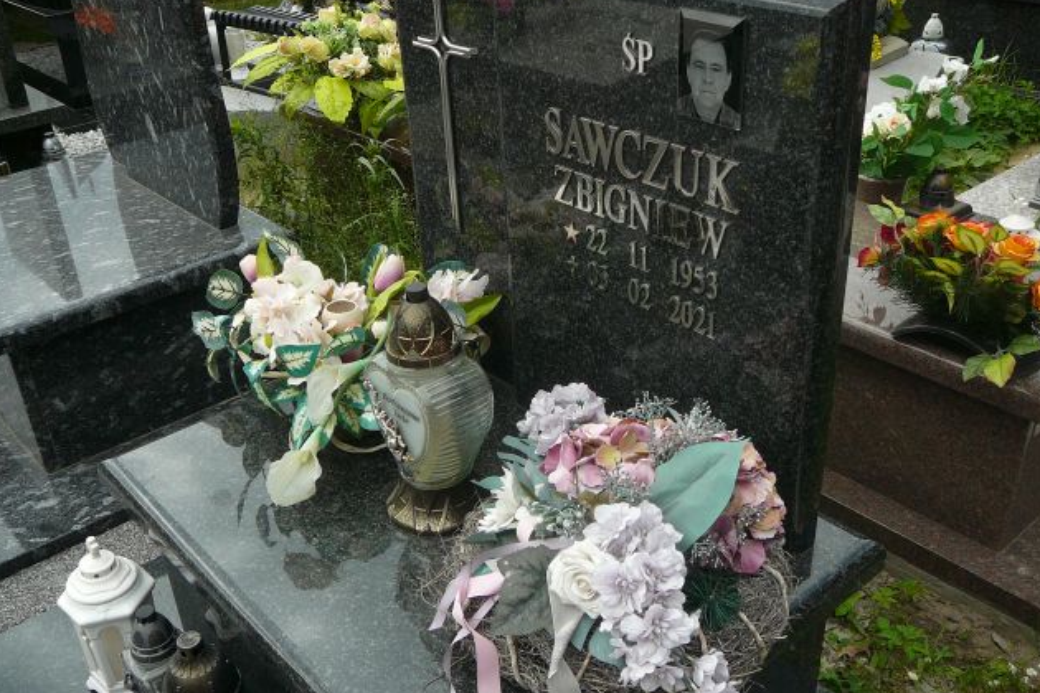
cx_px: 518
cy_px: 376
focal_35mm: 37
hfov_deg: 51.9
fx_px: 1069
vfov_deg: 35.9
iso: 80
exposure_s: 1/640
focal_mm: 5.2
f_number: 2.8
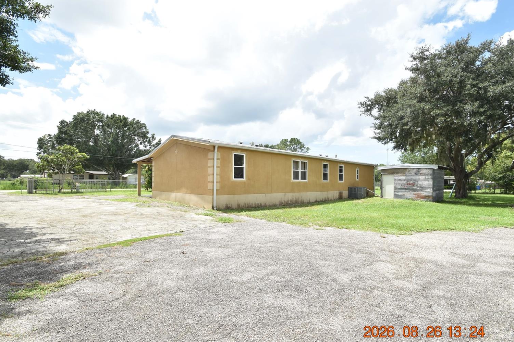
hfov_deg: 96.7
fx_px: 228
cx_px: 262
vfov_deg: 73.7
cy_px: 177
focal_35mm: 16
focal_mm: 10
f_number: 9.5
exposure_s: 1/350
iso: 200
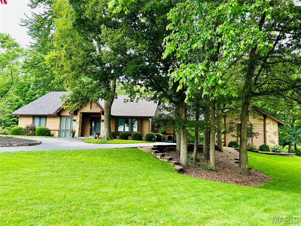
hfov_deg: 67.3
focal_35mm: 26
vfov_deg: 53.1
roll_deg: -0.9
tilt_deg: +7.9
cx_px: 150
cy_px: 113
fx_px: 226
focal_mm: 5.7
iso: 50
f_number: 1.5
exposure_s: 1/340
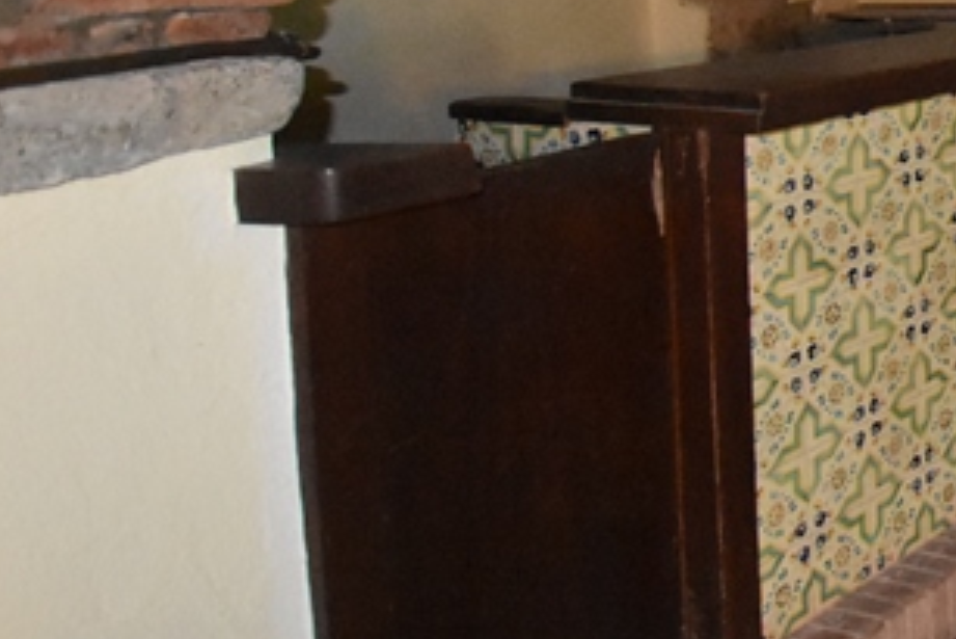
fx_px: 1328
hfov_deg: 26.9
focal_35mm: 50
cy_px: 17
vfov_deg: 25.8
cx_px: 1464
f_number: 3.5
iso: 6400
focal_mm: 10
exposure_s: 1/60
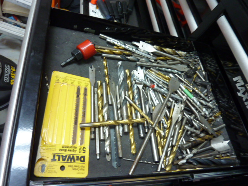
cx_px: 124
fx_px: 179
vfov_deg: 54.9
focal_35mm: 25
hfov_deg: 69.4
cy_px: 93
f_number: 3.3
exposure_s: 1/30
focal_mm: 4.1
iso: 250
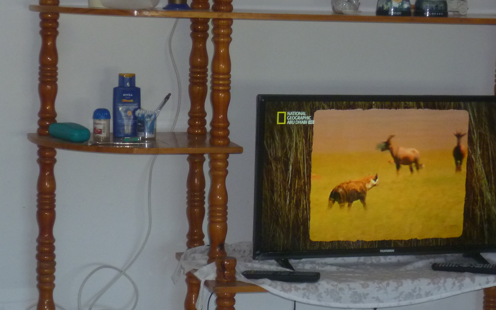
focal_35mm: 107
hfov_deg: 19.4
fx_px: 1446
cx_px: 314
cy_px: 192
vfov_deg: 12.2
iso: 250
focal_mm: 12.8
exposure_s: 1/40
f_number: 4.5
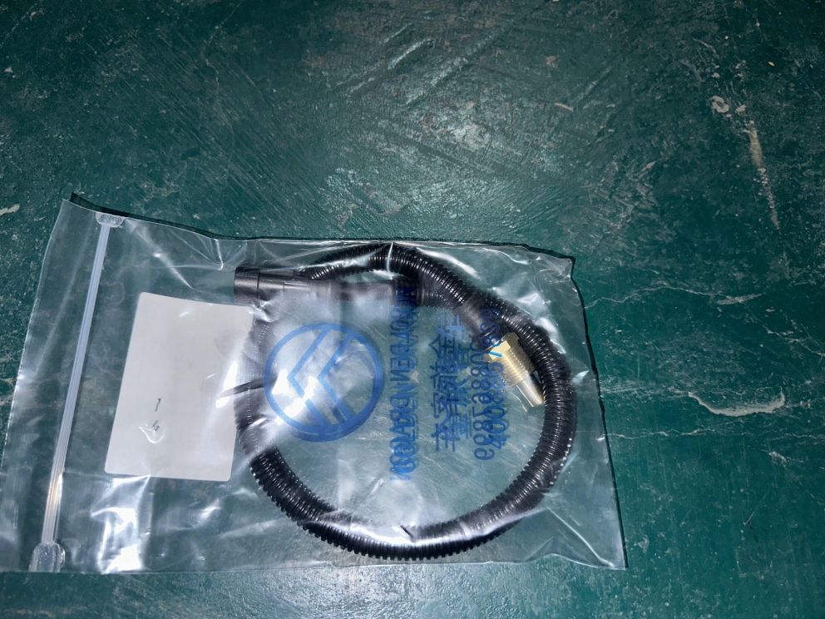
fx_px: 572
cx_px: 412
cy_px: 310
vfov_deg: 56.8
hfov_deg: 71.6
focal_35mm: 24
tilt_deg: -68.7
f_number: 1.78
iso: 50
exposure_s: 1/18
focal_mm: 6.86
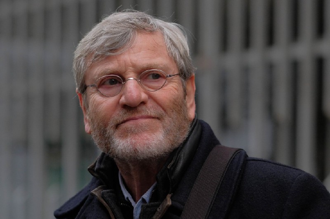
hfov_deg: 15.2
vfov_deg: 10.1
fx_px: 1236
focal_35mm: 135
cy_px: 110
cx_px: 165
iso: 1250
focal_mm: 90
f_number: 2.2
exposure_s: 1/2000
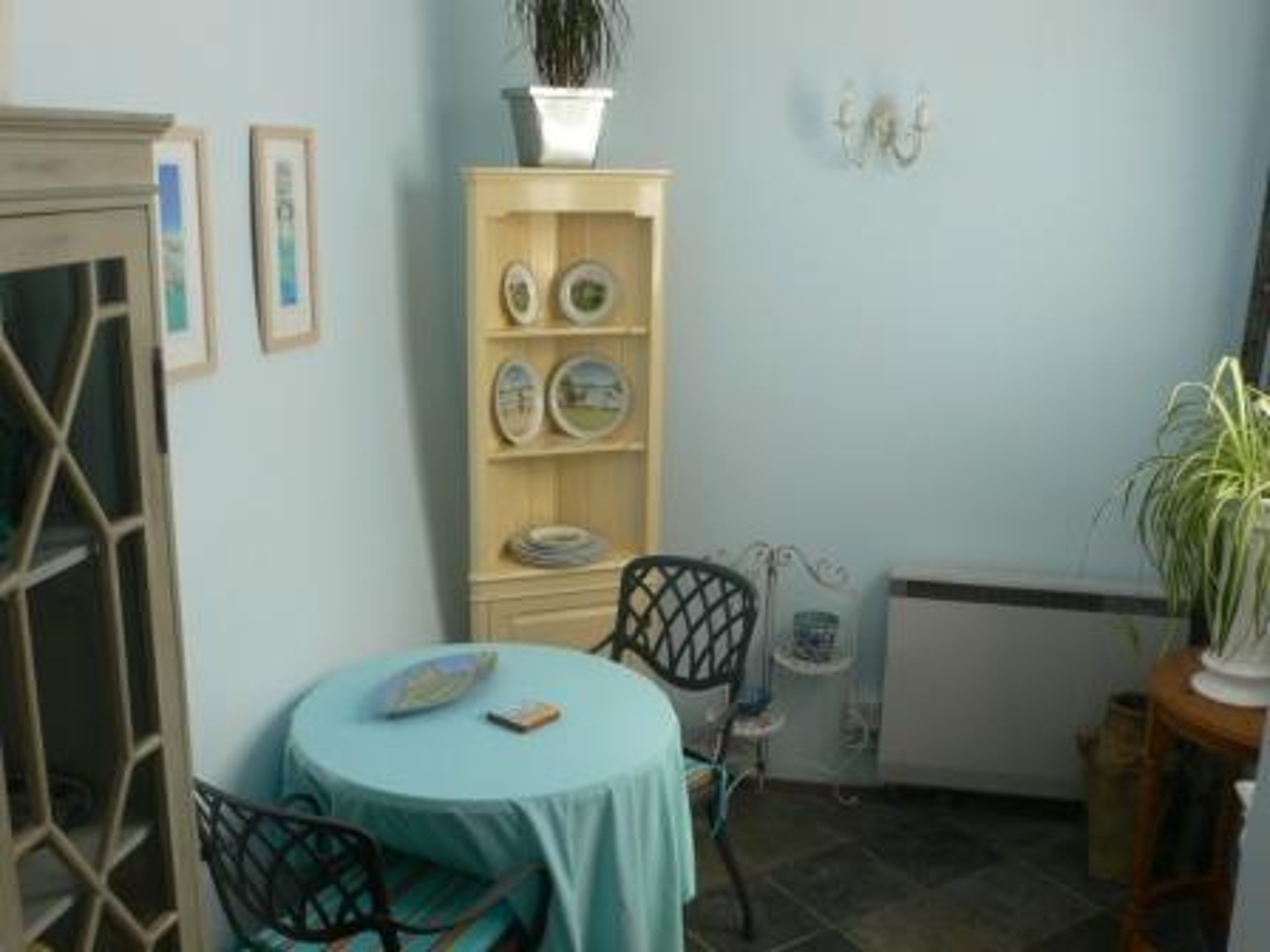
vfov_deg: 41.8
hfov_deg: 54.0
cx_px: 635
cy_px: 476
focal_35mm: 34
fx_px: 1247
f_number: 3.6
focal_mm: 6.3
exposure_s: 1/100
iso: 80
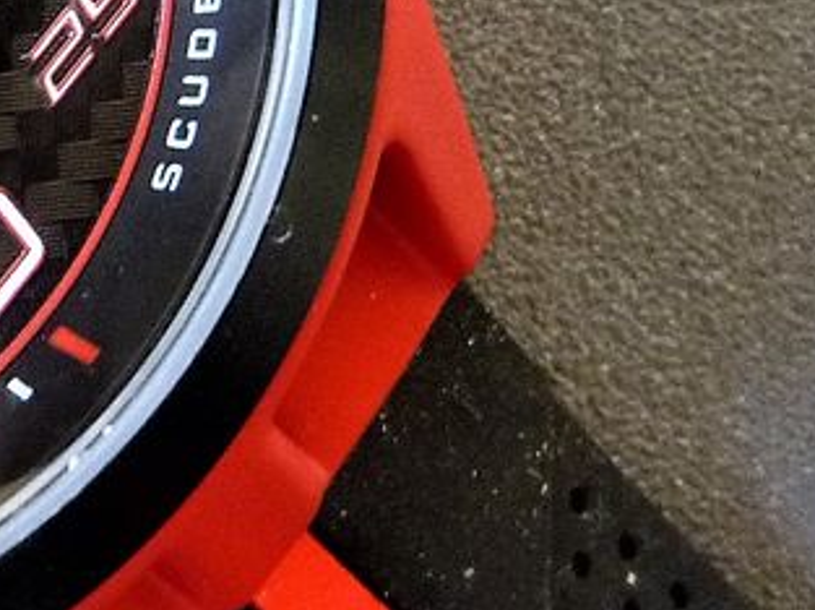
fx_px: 1881
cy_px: 5
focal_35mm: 80
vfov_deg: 18.0
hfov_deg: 21.2
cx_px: -349
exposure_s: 1/6
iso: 400
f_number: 3.3
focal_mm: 4.5
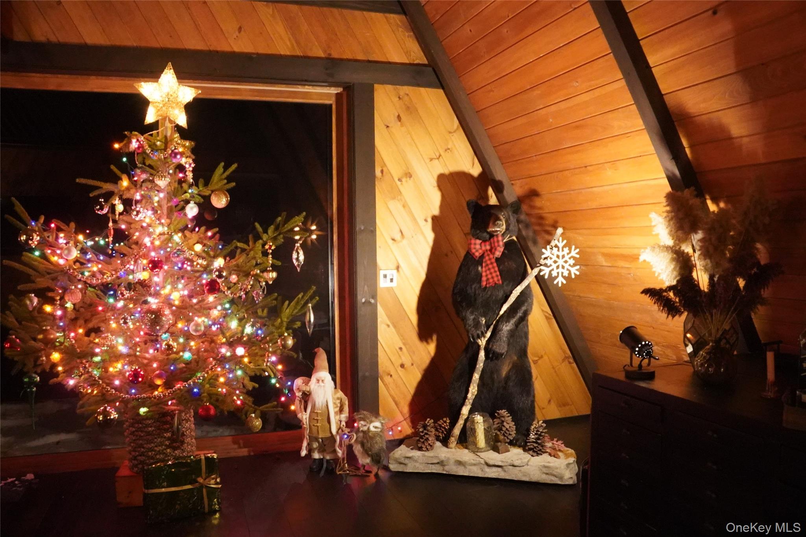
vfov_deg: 47.9
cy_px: 268
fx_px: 604
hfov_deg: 67.4
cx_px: 403
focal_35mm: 27
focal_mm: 18
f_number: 8
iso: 12800
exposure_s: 1/10
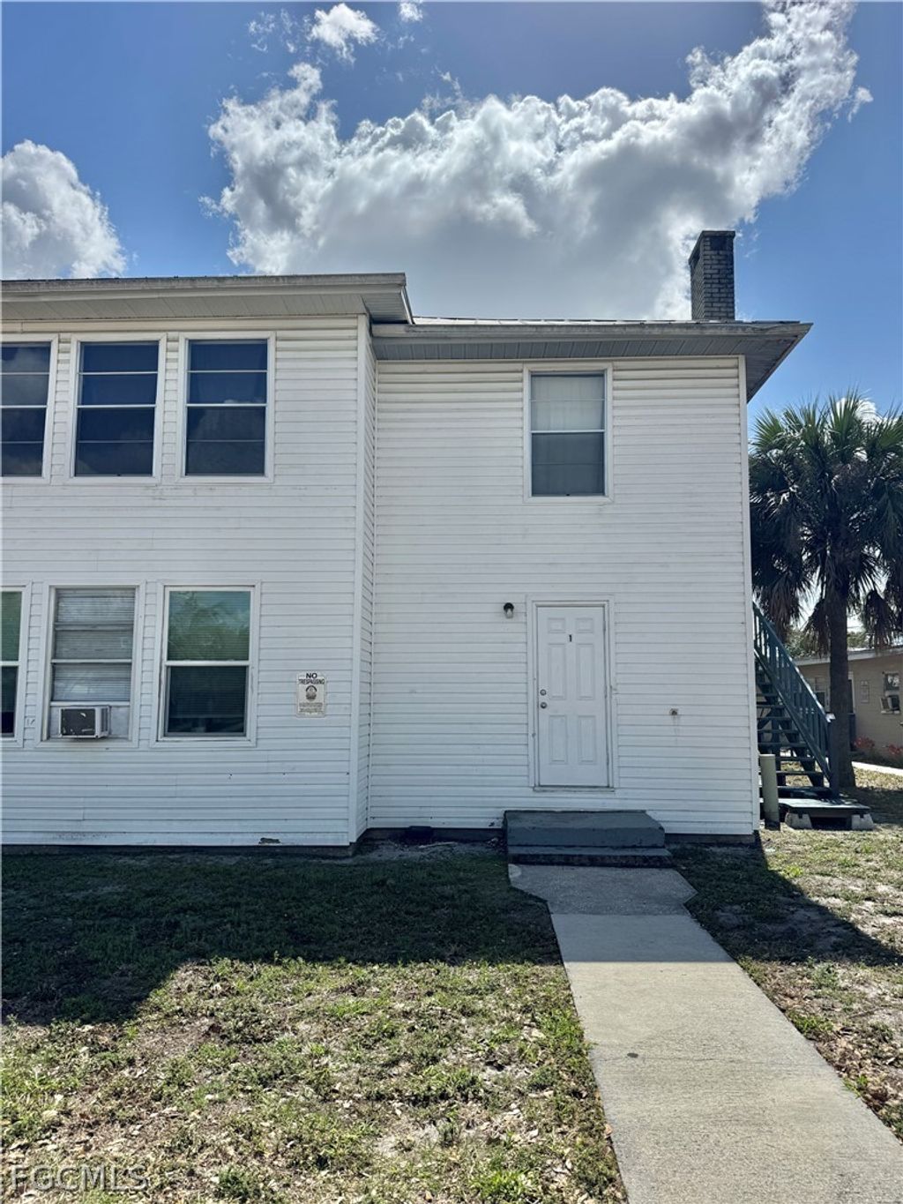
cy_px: 602
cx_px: 452
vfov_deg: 71.6
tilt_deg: +5.5
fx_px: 835
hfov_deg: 56.8
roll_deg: +1.2
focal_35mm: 24
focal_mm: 6.76
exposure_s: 1/7937
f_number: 1.78
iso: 80
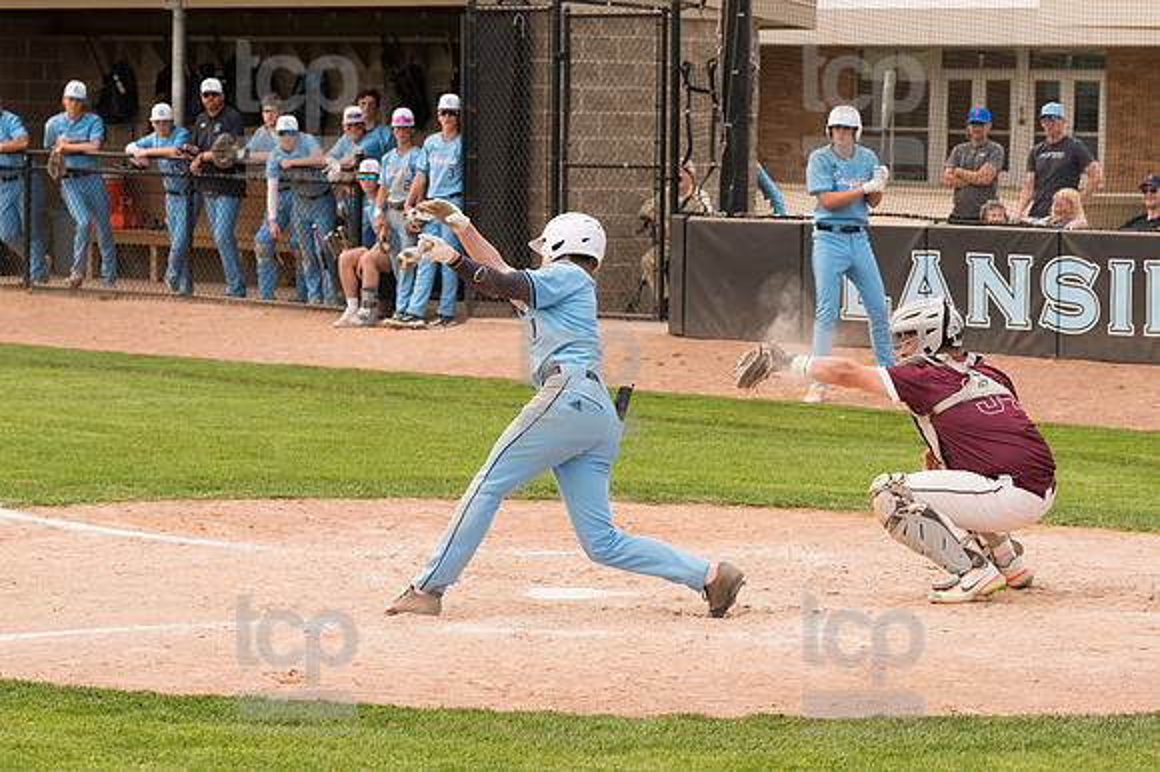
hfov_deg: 13.7
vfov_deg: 9.1
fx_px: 4830
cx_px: 580
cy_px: 386
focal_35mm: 150
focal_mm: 100
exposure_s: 1/2000
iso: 1000
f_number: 5.6
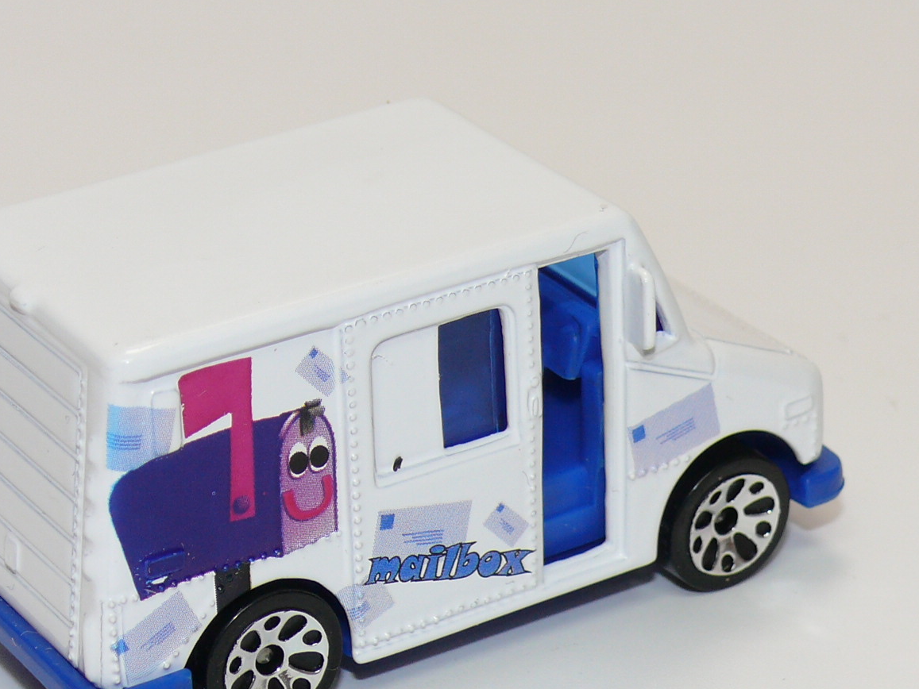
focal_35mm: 141
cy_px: 360
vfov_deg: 10.5
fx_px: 3744
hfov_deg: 14.0
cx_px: 404
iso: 100
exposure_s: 1/40
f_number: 4
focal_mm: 13.3
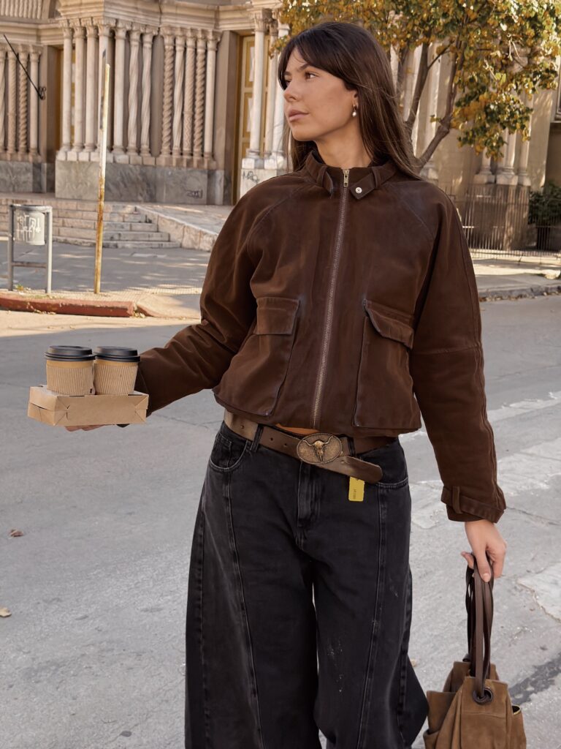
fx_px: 1037
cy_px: 374
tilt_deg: -7.9
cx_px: 280
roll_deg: -3.7
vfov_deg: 39.7
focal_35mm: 48
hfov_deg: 30.3
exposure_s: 1/2494
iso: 250
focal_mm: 6.76
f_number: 1.78
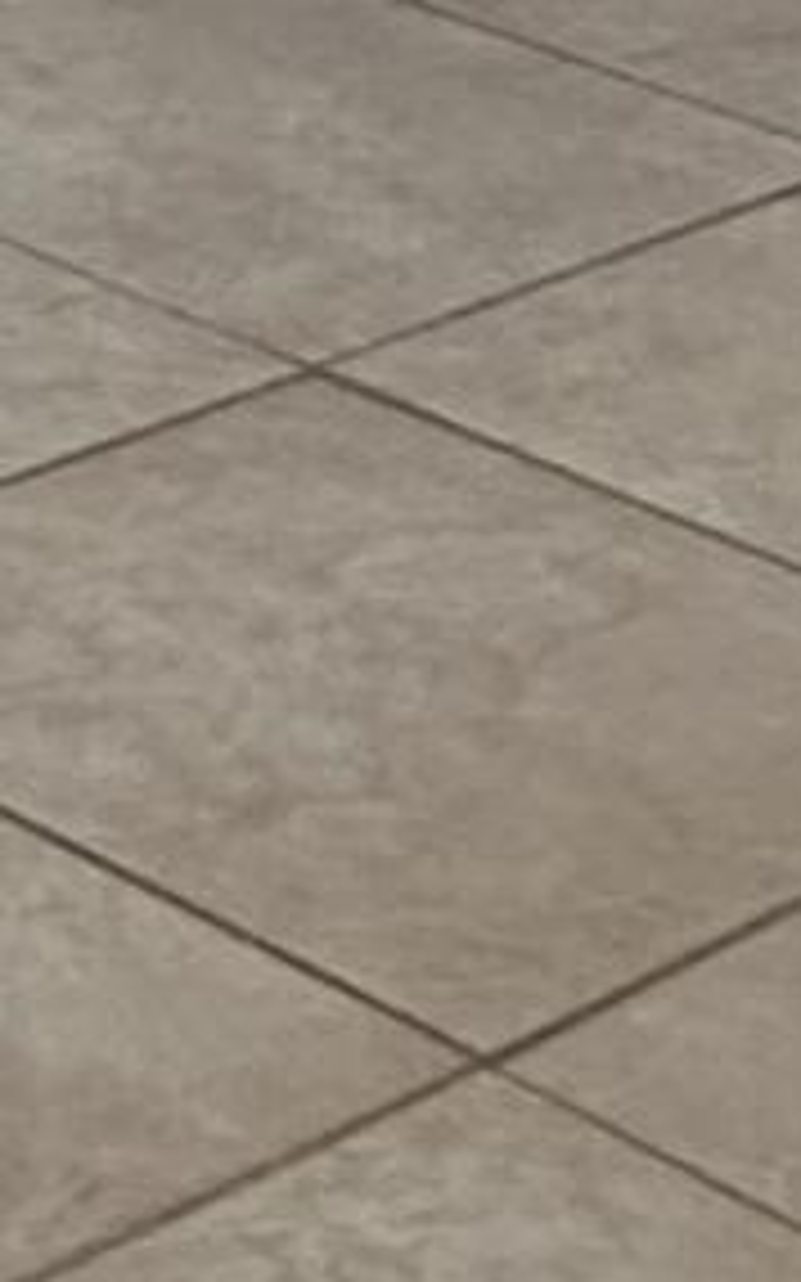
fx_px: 5451
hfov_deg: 7.9
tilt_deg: -11.4
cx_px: -990
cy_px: -778
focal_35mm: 156
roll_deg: -0.7
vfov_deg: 12.6
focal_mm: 2.22
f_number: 2.2
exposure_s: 1/120
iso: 250
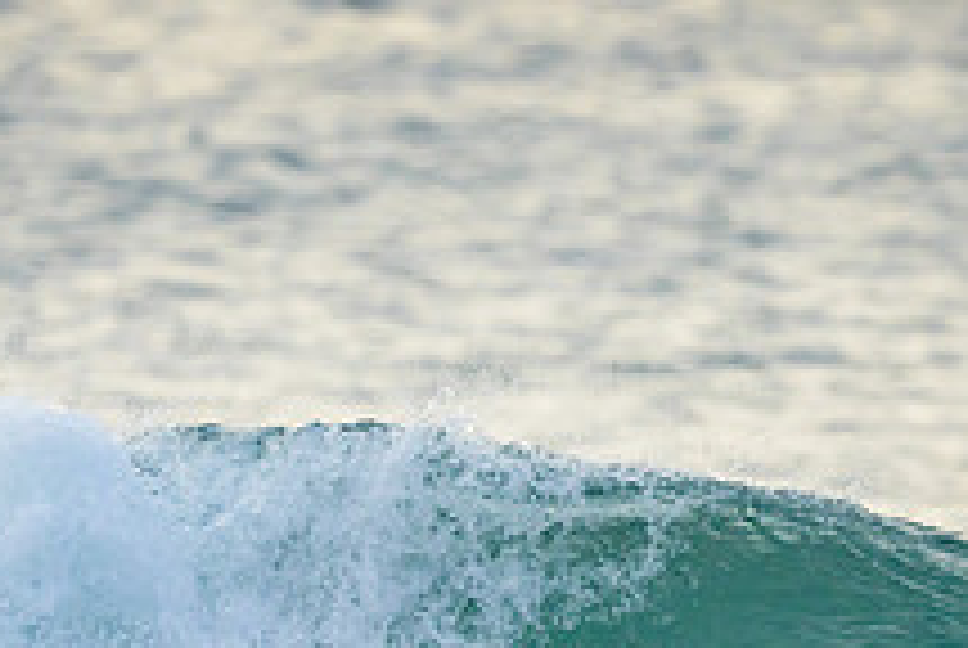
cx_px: 342
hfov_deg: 1.0
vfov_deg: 0.6
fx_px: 58051
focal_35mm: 2156
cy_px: 835
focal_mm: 800
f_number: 6.3
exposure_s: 1/2000
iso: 1100
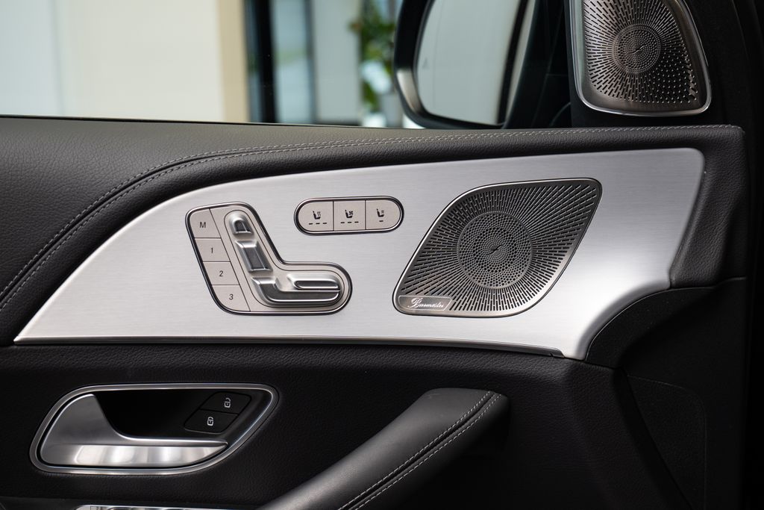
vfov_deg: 24.4
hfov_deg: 35.9
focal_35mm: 56
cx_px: 403
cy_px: 256
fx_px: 1179
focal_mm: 52
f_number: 5.4
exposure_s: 1/50
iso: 800
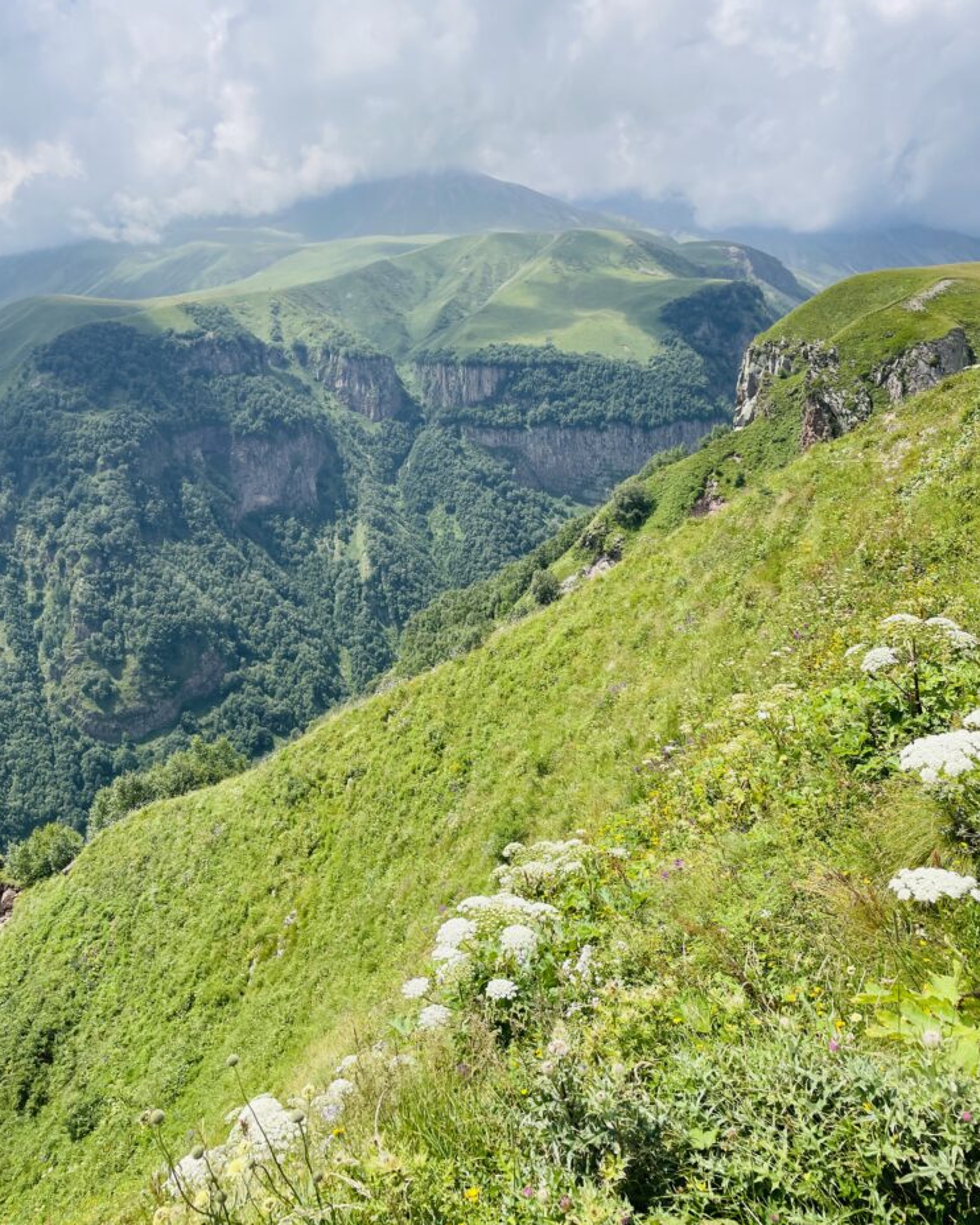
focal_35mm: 28
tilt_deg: -12.1
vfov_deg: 62.1
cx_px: 478
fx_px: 1015
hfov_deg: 51.5
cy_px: 560
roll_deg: +0.4
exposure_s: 1/3861
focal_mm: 4.2
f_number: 1.6
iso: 32
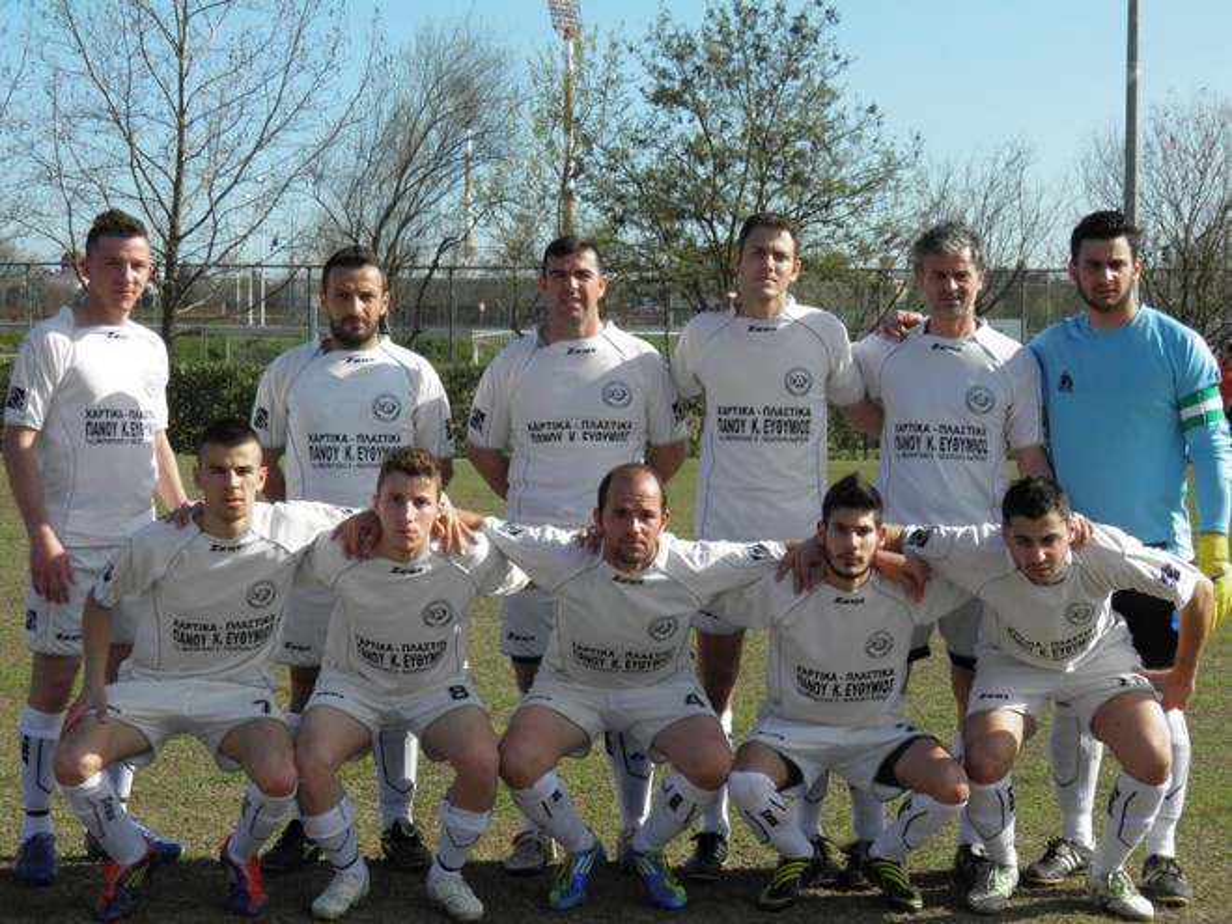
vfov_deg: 20.2
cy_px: 462
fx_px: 2598
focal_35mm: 73
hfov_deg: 26.7
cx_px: 616
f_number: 5.5
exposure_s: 1/320
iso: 50
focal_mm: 13.2
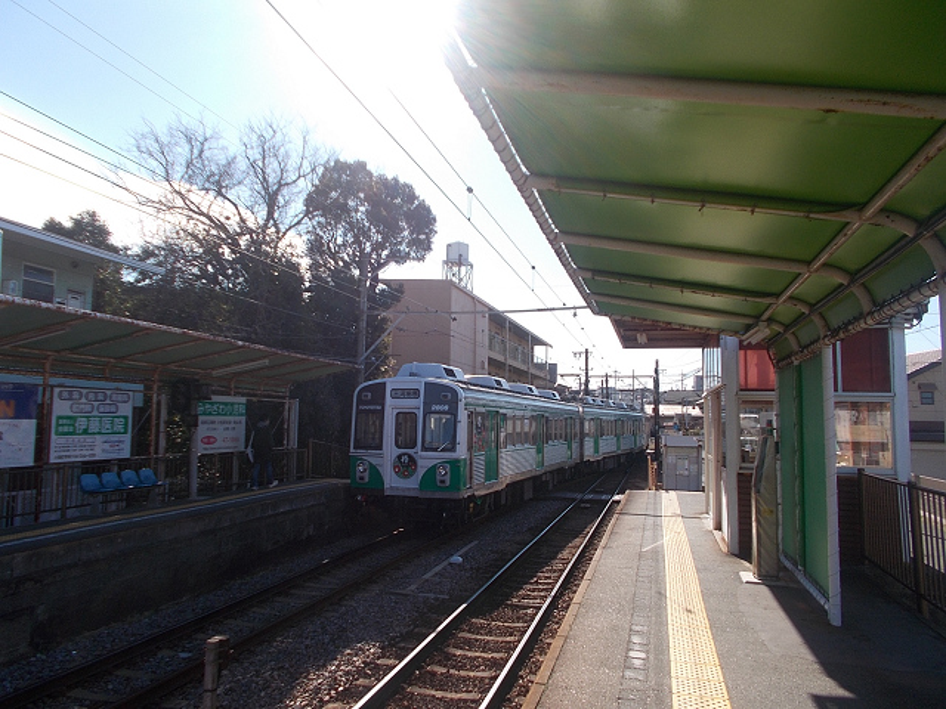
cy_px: 354
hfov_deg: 67.3
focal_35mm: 26
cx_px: 473
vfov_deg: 53.1
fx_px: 711
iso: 80
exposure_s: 1/640
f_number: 3.2
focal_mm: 4.6
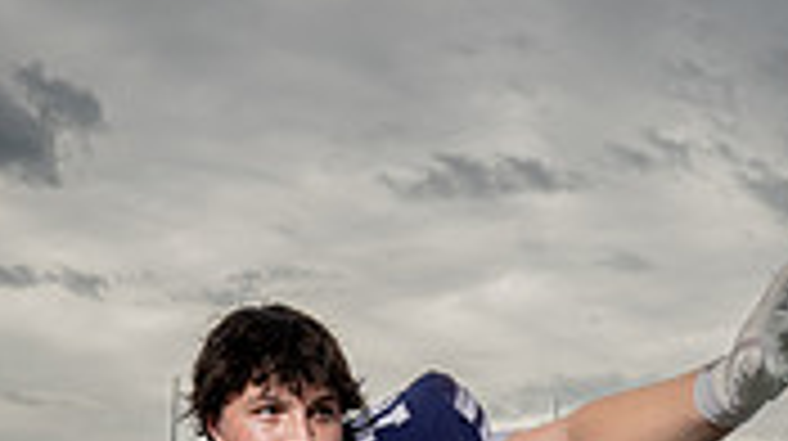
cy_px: 990
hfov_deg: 26.2
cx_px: 378
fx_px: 1691
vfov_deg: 12.4
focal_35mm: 81
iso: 250
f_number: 8
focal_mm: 30
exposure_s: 1/250
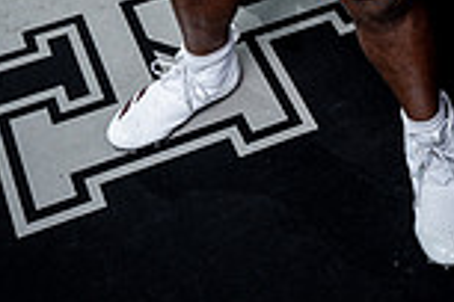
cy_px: -343
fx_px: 1261
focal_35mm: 100
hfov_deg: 20.4
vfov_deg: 11.9
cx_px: 288
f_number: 9
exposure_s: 1/250
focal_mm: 34
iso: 640
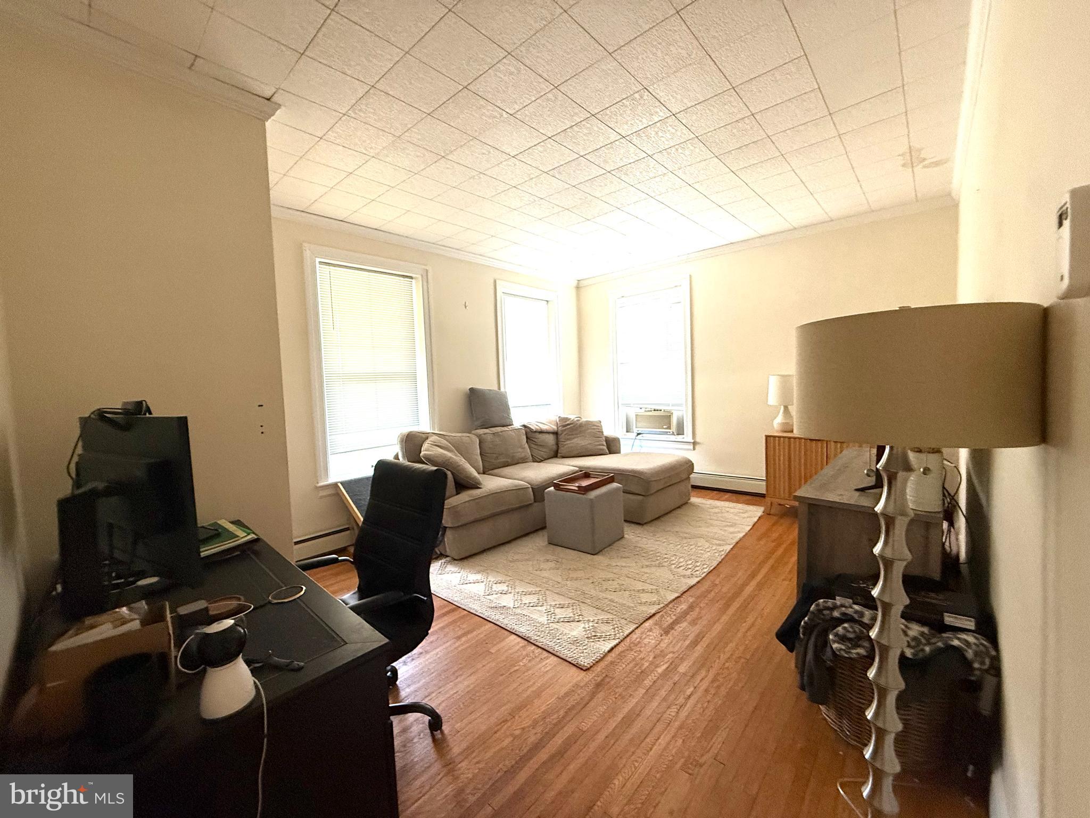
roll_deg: +2.1
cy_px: 409
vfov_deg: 85.7
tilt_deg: -3.1
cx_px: 545
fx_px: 441
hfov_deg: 102.1
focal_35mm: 14
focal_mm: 2.22
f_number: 2.2
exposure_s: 1/60
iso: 200
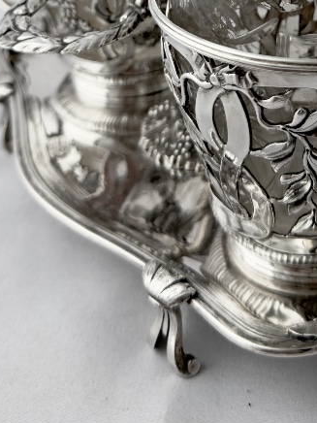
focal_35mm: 66
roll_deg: +0.5
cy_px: -78
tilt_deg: -20.2
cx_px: 253
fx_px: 806
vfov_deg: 26.3
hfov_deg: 22.0
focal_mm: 6.76
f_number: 1.78
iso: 64
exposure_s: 1/440
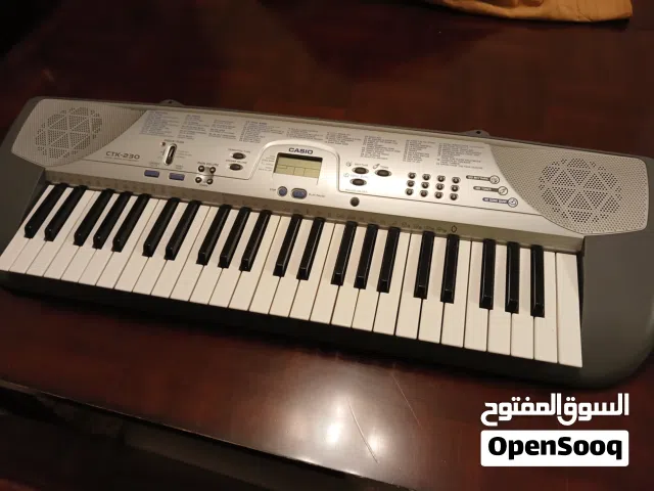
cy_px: 246
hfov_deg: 65.3
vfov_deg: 51.4
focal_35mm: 27
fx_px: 510
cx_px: 327
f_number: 1.8
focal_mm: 3.98
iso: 200
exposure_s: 1/33.3
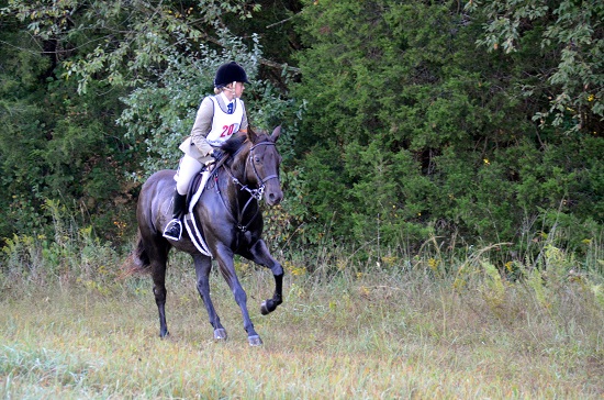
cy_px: 200
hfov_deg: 13.7
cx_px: 302
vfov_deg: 9.1
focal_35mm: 150
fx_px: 2511
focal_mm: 100
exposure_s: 1/250
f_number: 5.6
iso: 1600
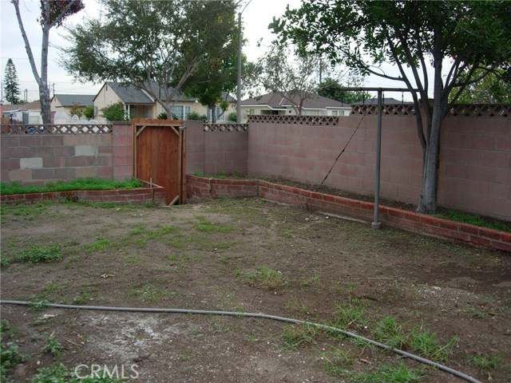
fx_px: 561
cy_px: 192
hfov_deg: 49.0
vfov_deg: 37.7
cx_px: 256
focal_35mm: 38
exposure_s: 1/443
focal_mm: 7.8
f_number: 2.8
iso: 64
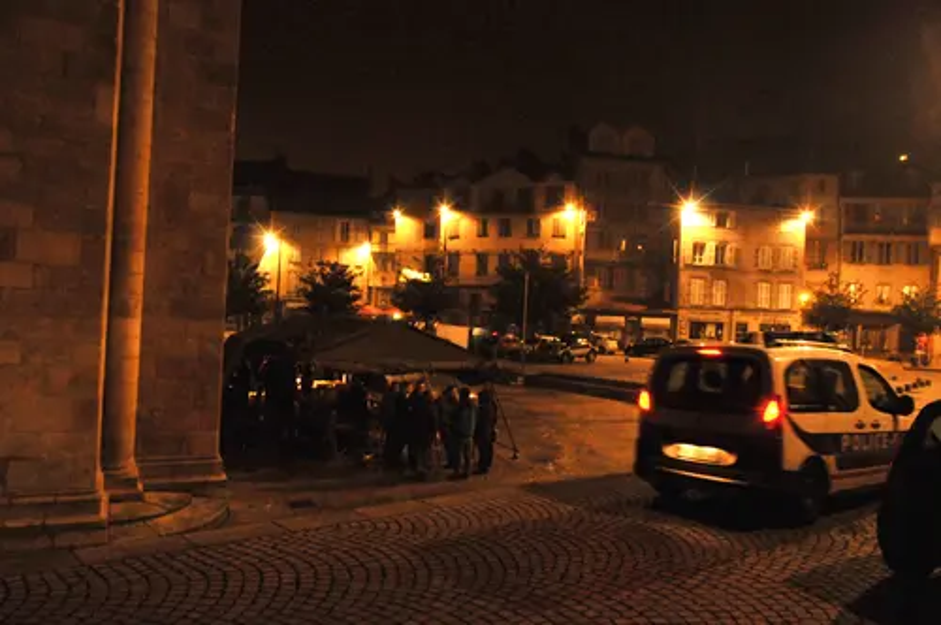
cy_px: 312
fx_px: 666
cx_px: 470
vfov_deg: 50.3
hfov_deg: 70.5
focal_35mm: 26
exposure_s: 1/20
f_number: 6.3
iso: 2500
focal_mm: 17
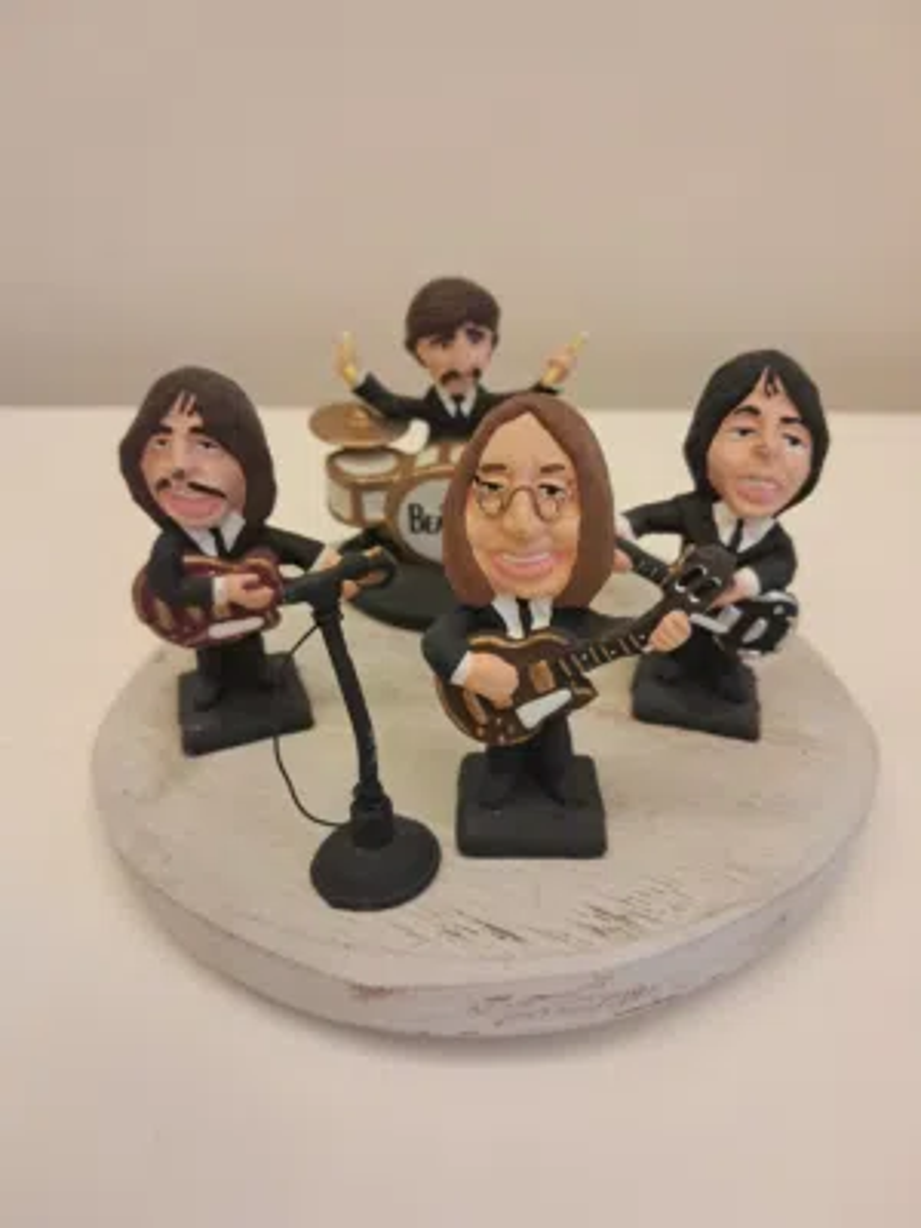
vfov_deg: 65.3
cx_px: 460
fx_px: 958
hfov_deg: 51.4
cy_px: 614
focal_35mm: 27
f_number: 1.8
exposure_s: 1/33
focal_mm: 4
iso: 640
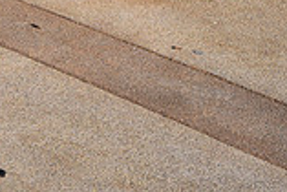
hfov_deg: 11.0
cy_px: -127
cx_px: -199
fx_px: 1412
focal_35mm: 177
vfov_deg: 7.6
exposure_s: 1/400
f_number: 10
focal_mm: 48
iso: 200
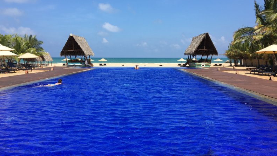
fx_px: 235
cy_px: 76
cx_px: 137
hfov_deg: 61.0
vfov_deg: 36.7
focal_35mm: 32
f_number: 2.2
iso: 25
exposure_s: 1/1570
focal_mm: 4.15
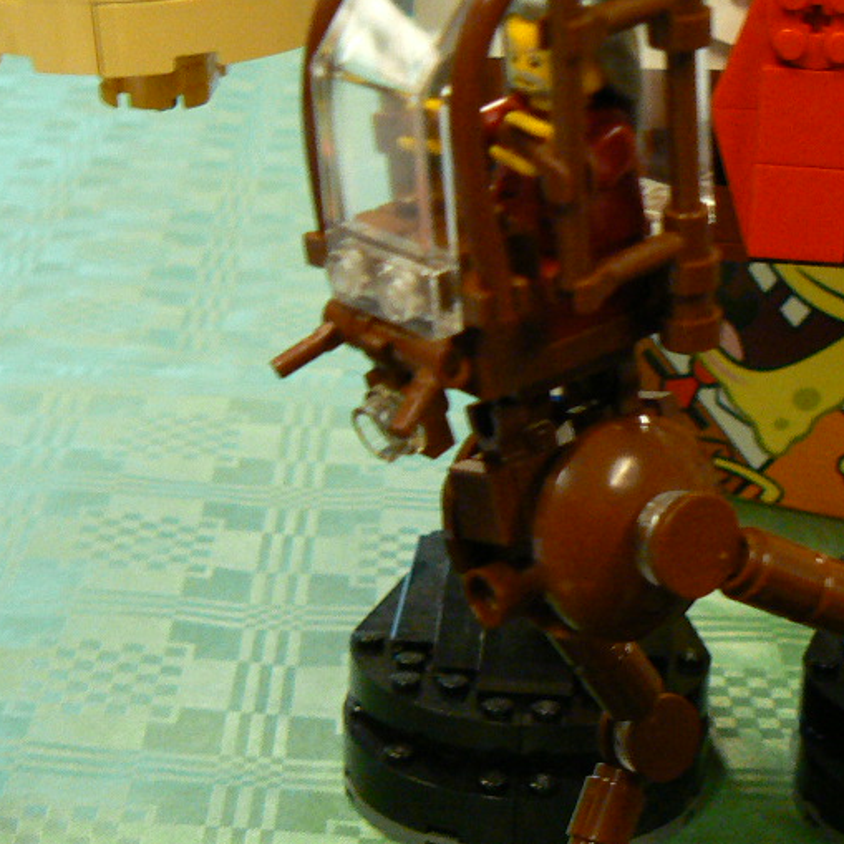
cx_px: 667
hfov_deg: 21.4
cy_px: 590
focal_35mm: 80
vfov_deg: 21.5
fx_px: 2207
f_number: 2.8
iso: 200
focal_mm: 6
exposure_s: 1/15
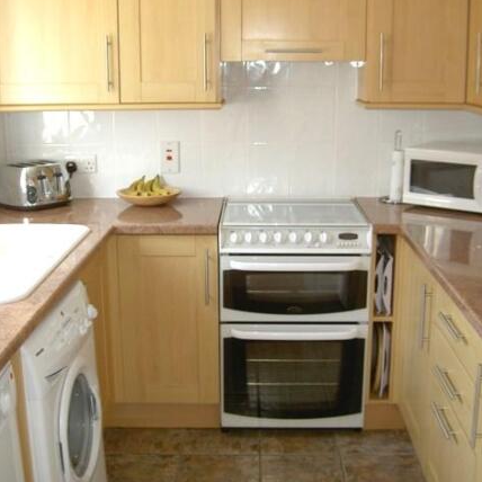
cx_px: 236
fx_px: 740
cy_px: 243
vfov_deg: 36.1
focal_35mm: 47
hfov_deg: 36.1
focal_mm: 8
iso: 50
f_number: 2.8
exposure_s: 1/30
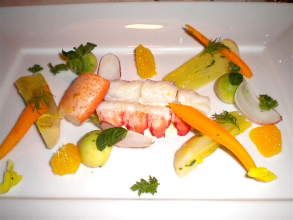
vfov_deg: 35.1
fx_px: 347
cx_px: 146
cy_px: 110
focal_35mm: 41
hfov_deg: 45.8
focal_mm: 7.4
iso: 400
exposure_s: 1/30
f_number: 4.9
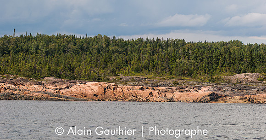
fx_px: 888
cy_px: 77
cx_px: 133
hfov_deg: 17.0
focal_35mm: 128
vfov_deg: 9.0
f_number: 5.6
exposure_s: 1/350
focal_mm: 80
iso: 100
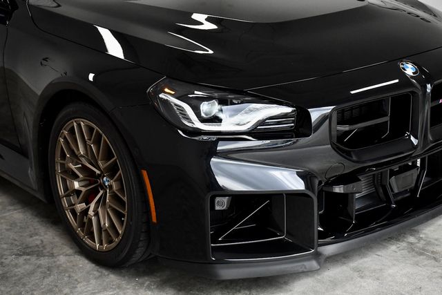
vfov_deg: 21.6
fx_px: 774
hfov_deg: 31.9
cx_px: 221
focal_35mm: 63
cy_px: 148
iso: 2500
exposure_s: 1/1250
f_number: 5.6
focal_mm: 42
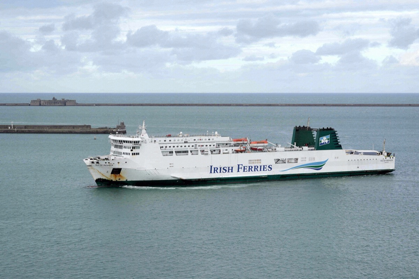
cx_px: 210
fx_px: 605
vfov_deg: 26.0
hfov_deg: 38.2
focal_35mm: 52
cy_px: 140
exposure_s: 1/500
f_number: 4
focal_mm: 52
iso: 100
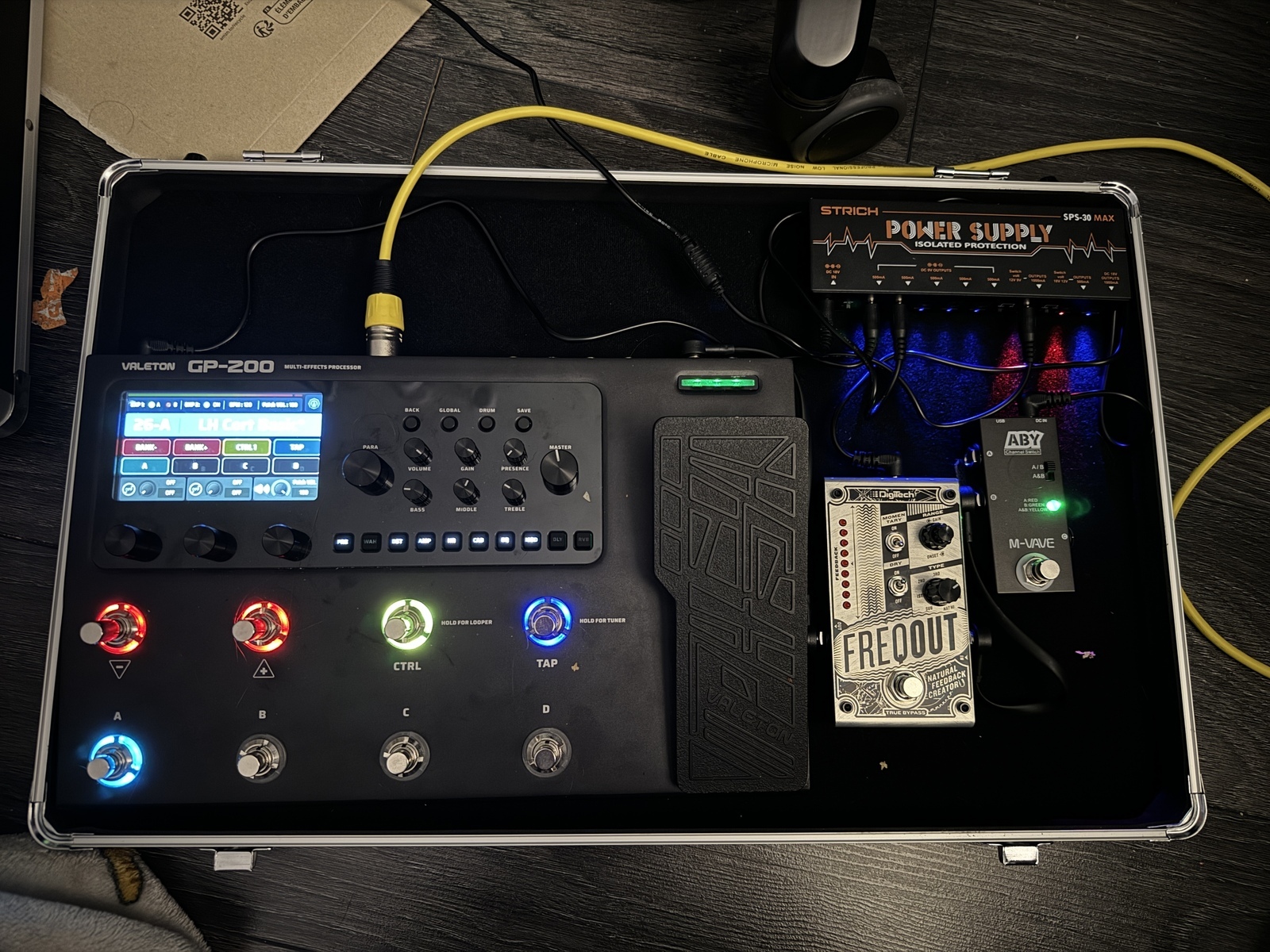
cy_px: 476
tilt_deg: -79.3
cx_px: 635
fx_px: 881
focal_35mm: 24
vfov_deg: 56.8
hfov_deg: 71.6
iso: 1000
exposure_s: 1/13
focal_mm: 6.76
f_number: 1.78
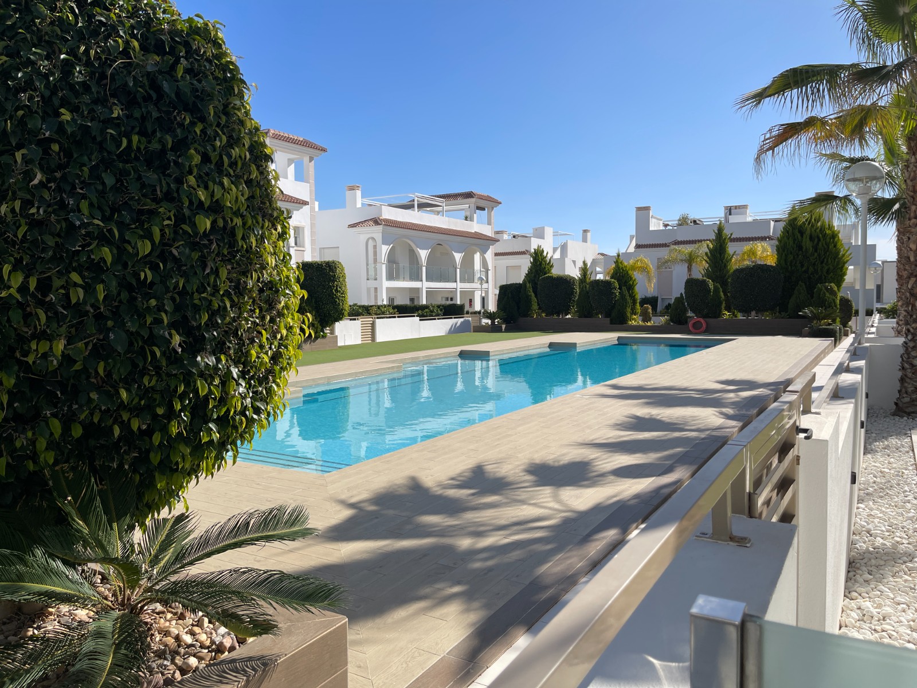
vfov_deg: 54.9
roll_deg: +0.4
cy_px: 344
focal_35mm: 25
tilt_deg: -4.9
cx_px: 458
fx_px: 662
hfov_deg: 69.4
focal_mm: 5.1
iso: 32
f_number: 1.6
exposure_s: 1/4902
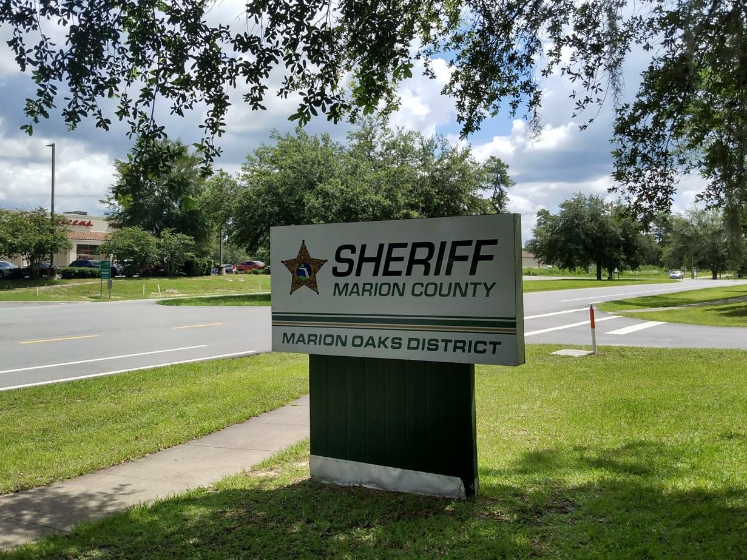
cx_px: 325
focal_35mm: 26
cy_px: 256
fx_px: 561
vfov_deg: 53.0
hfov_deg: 67.0
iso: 100
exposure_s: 1/2103
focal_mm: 3.54
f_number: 2
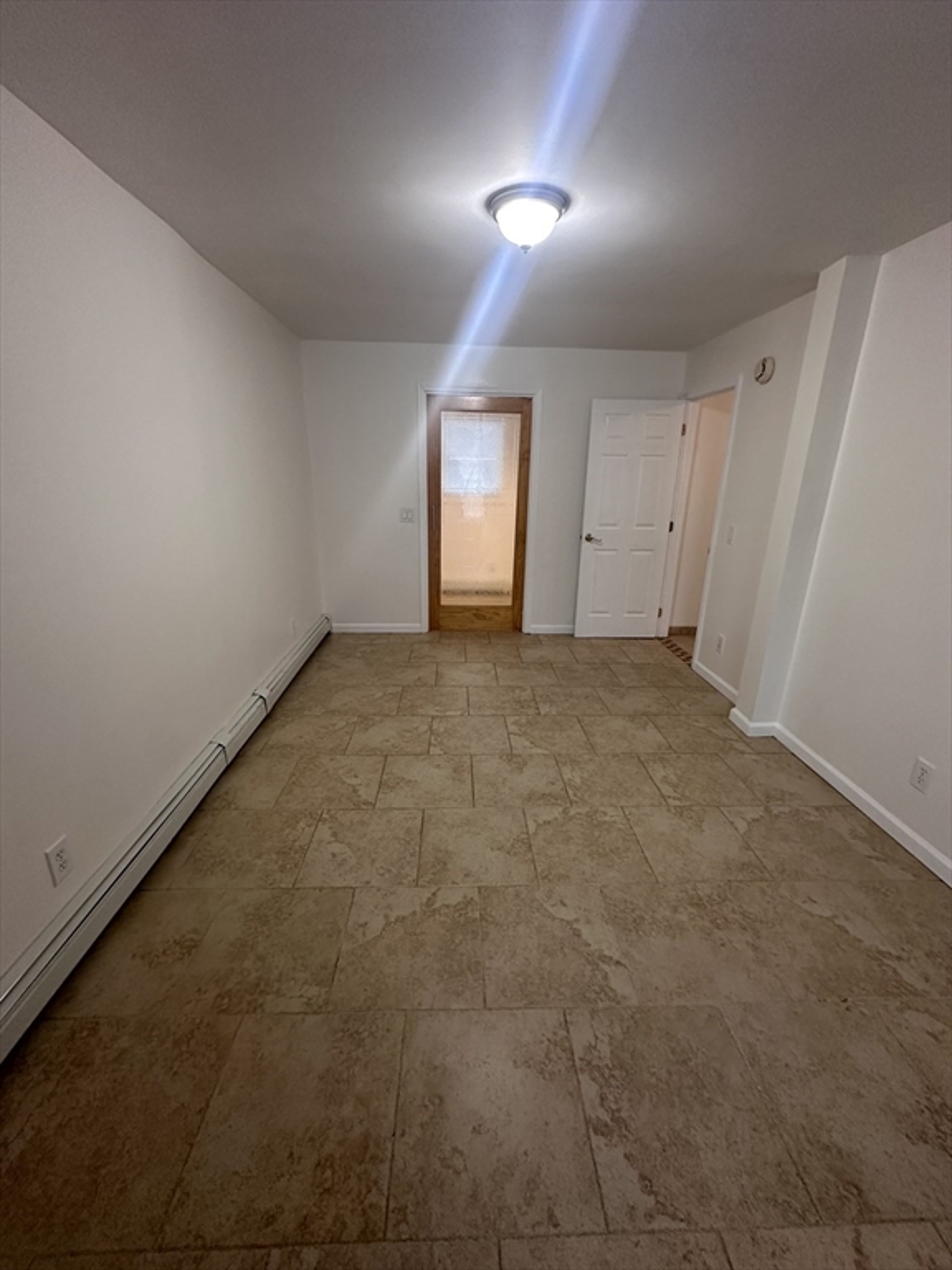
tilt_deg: -16.4
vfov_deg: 102.1
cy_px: 635
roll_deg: -1.0
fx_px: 513
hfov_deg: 85.7
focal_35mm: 14
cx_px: 476
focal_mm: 2.22
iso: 200
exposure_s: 1/60
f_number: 2.2
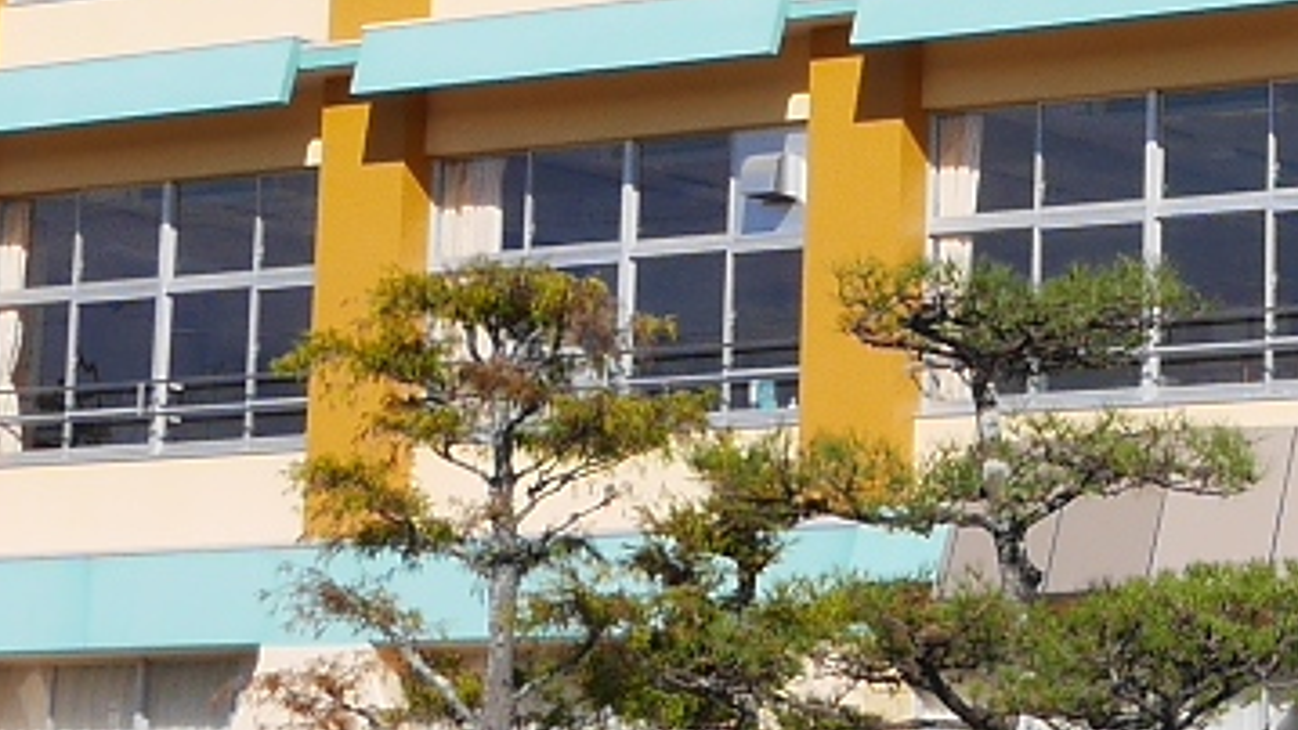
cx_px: 1497
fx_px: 4750
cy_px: 105
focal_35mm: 138
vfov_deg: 8.8
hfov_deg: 15.1
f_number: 9
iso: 200
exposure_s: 1/500
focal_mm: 10
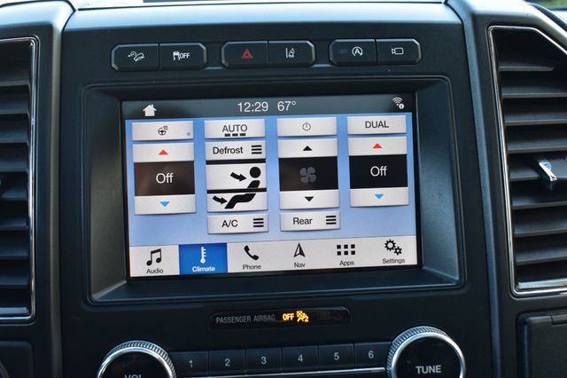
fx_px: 685
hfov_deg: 45.0
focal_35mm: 44
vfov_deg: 30.8
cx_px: 284
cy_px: 189
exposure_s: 1/30
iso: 400
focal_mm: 29
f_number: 7.1
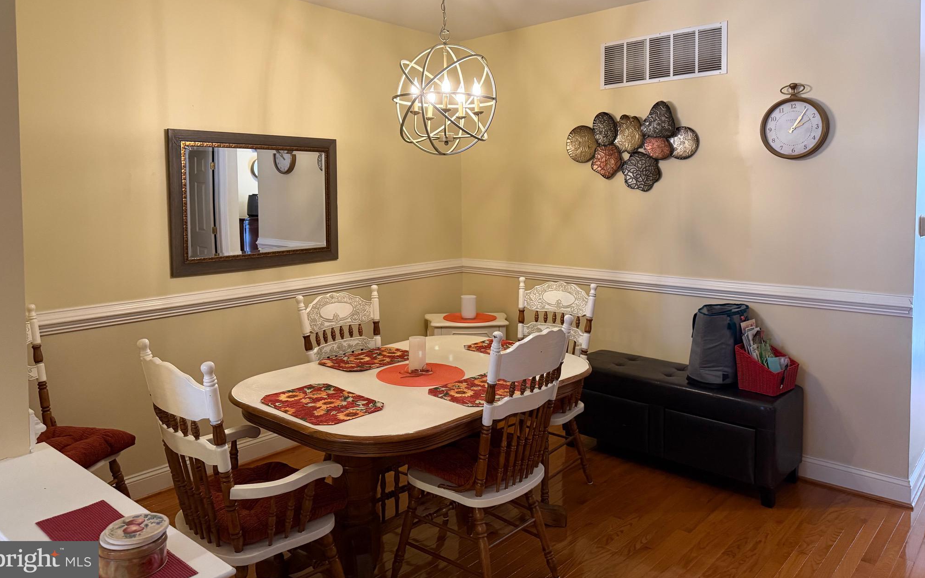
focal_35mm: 26
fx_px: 655
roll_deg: +0.1
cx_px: 456
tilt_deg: -2.5
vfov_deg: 47.2
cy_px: 224
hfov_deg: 70.4
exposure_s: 1/60
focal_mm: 6.76
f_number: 1.78
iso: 400
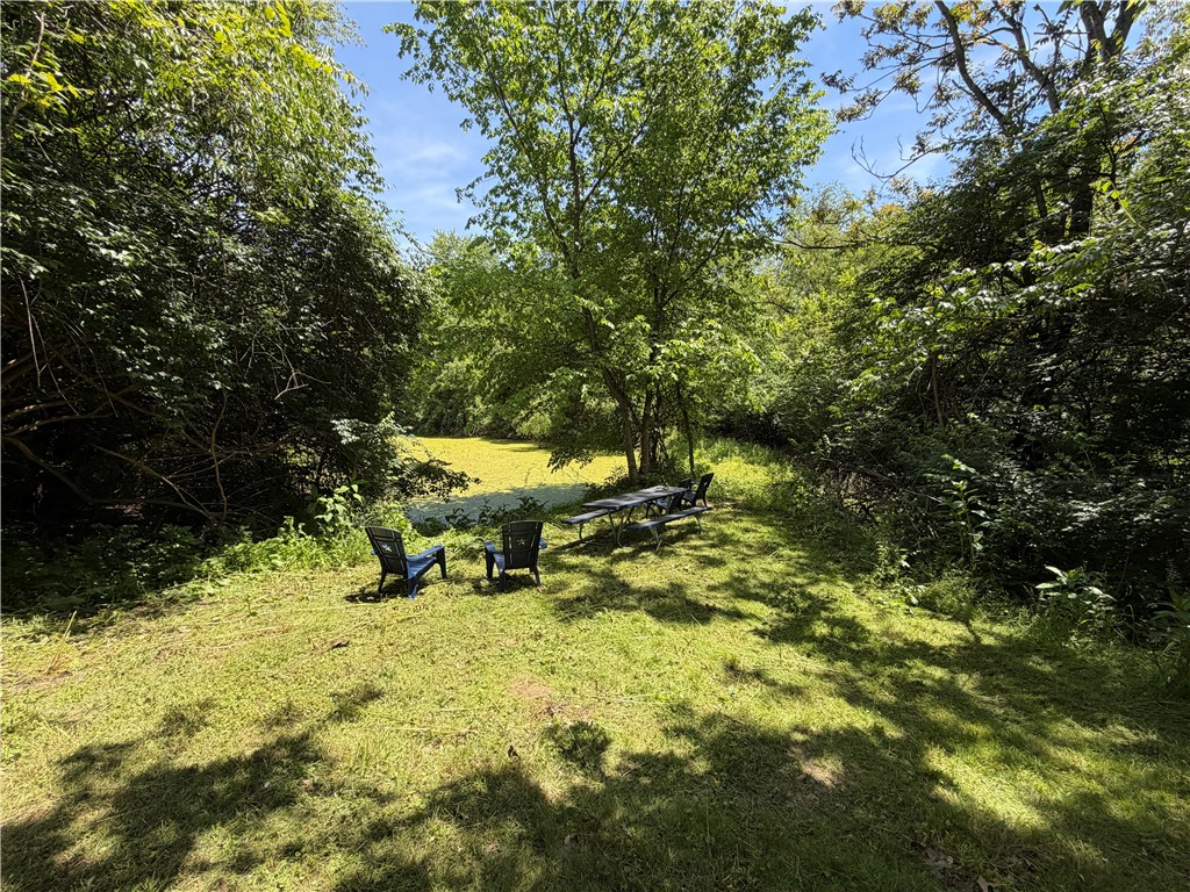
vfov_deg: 85.7
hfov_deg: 102.1
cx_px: 595
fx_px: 481
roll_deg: +0.4
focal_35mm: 14
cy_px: 446
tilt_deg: -6.4
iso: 50
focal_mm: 2.22
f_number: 2.2
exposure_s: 1/502
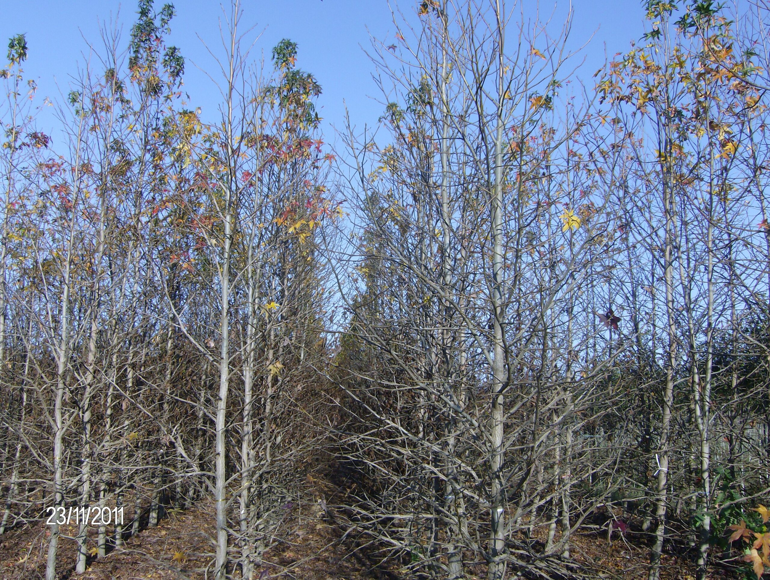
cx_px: 385
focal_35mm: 36
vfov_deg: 39.7
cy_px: 290
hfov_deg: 51.3
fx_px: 802
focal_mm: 6
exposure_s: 1/549
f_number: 4.7
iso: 100
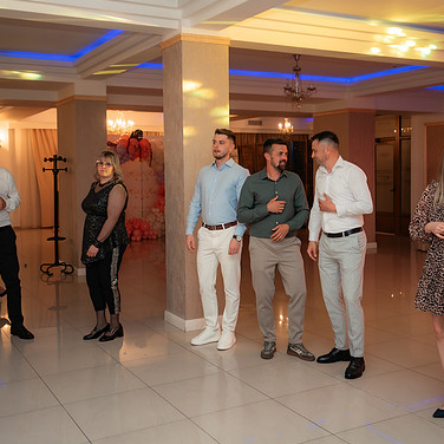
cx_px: 206
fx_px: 624
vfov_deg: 39.1
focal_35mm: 43
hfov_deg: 39.1
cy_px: 200
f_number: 2.8
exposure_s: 1/200
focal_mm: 30
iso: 1600
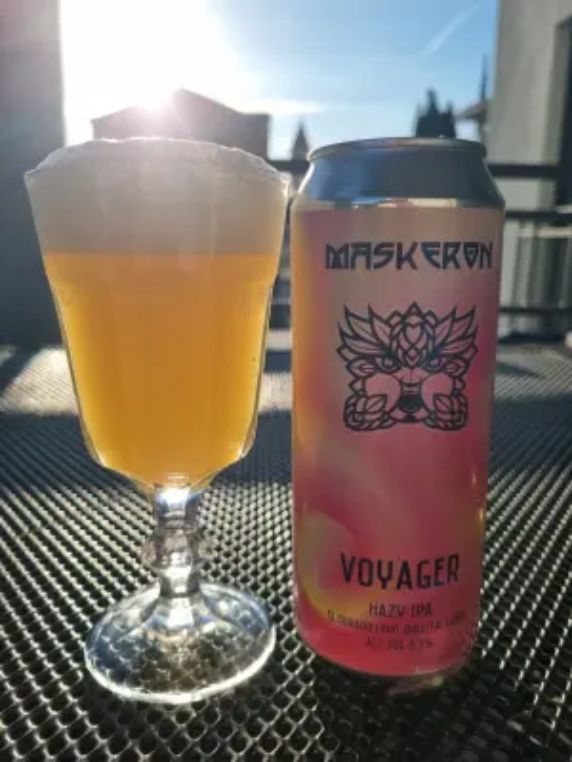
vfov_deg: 67.3
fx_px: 573
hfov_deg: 53.1
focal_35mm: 26
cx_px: 286
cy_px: 381
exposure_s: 1/3560
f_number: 1.8
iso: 50
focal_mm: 5.4
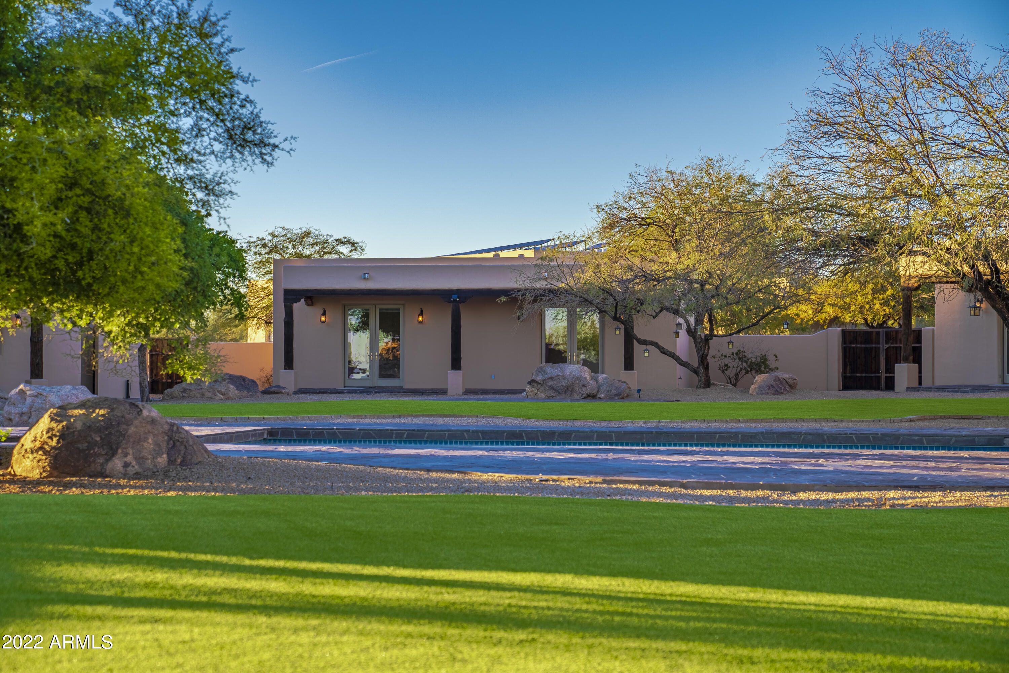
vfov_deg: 19.5
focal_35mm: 70
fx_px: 1962
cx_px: 504
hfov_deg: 28.8
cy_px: 336
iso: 100
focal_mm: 70
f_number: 4
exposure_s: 1/8000
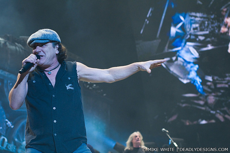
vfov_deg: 13.0
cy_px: 76
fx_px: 670
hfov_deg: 19.5
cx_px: 115
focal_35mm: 105
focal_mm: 70
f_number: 4
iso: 800
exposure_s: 1/400
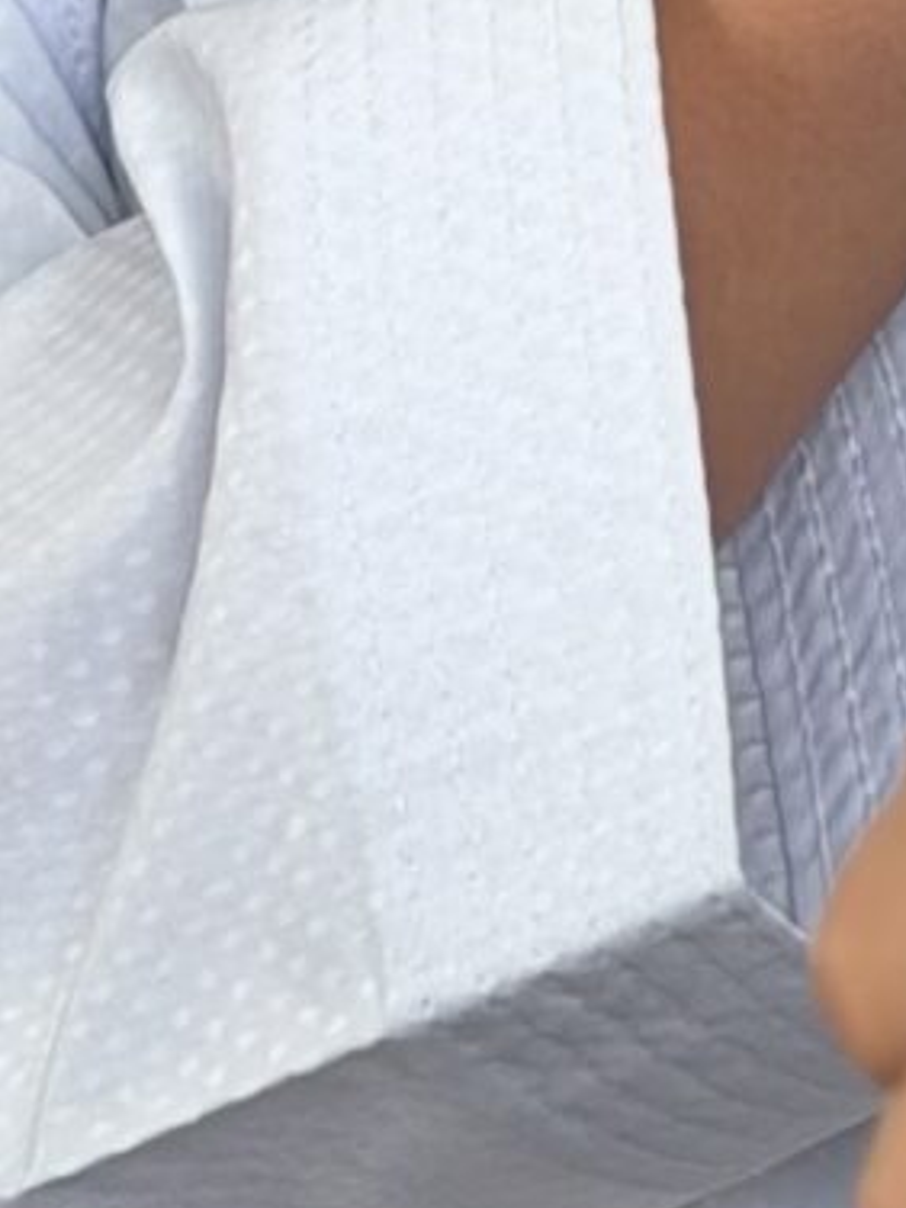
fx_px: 11411
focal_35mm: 327
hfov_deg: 4.5
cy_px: -1263
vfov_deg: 5.9
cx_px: 1385
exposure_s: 1/120
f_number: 1.78
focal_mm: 6.76
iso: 50
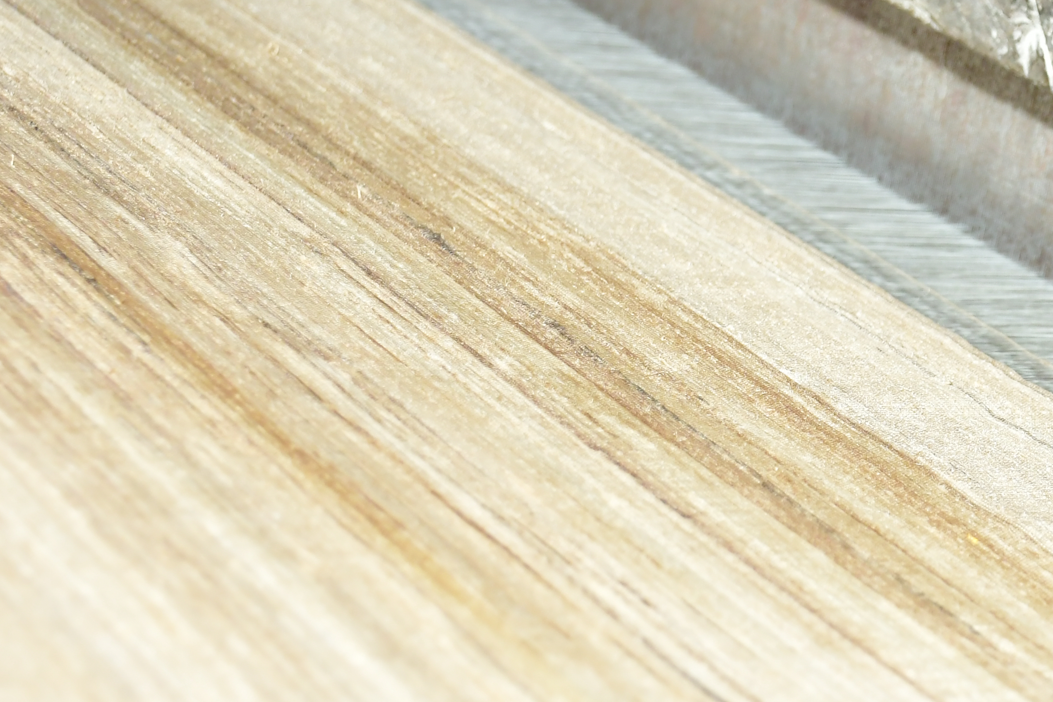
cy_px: 356
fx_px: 3071
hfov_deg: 19.0
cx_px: 1010
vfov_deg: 13.0
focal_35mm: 105
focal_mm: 32
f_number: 5.6
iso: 1000
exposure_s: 1/160
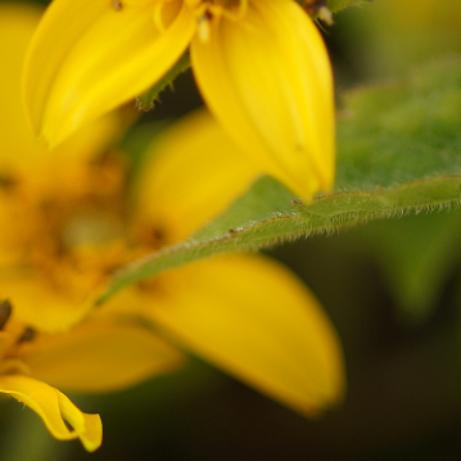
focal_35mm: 426
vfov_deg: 4.1
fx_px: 6419
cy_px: 51
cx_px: 225
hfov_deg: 4.1
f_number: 2.8
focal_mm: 100
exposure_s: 1/400
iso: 100
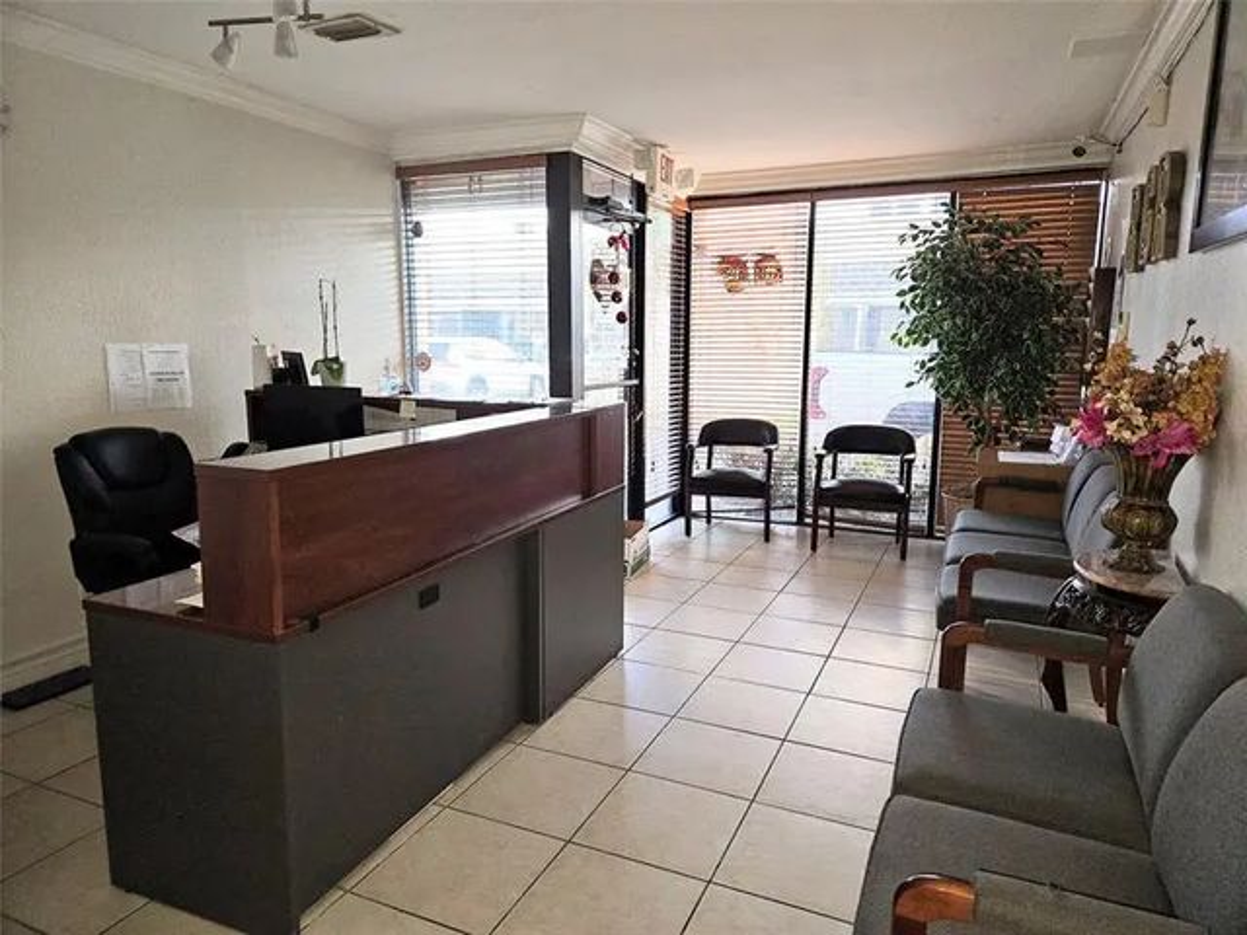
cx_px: 624
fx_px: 829
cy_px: 468
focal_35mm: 23
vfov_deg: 58.9
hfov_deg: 73.9
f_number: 1.8
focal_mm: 5.4
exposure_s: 1/24
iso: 125
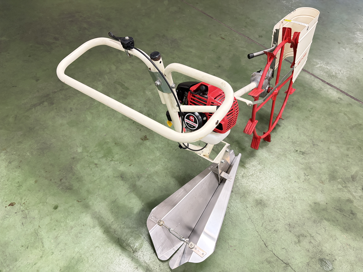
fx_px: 273
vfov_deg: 53.1
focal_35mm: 26
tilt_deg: -51.4
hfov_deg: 67.3
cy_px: 136
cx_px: 182
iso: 320
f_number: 1.6
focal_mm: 5.96
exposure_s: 1/60
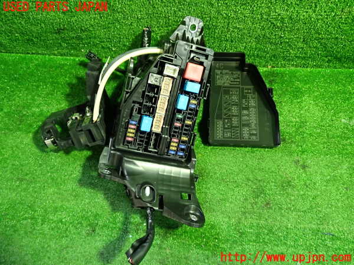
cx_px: 177
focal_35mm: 30
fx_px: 307
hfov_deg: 60.0
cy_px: 132
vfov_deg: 46.8
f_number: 2.3
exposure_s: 1/30
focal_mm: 5.4
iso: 400
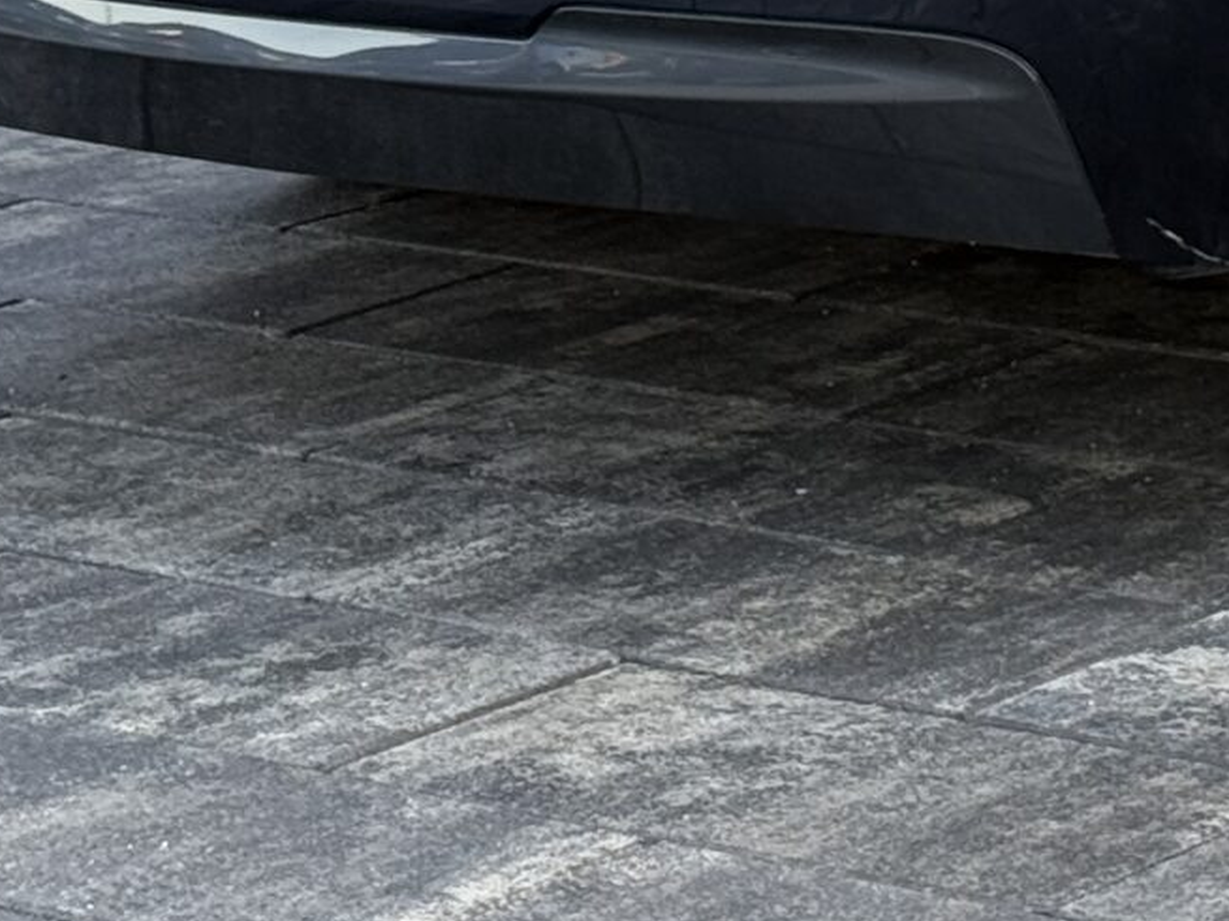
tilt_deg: -3.8
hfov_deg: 10.3
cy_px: -618
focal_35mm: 188
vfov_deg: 7.7
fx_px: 6672
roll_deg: +1.0
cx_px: 1537
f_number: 1.78
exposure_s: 1/241
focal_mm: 6.76
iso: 80
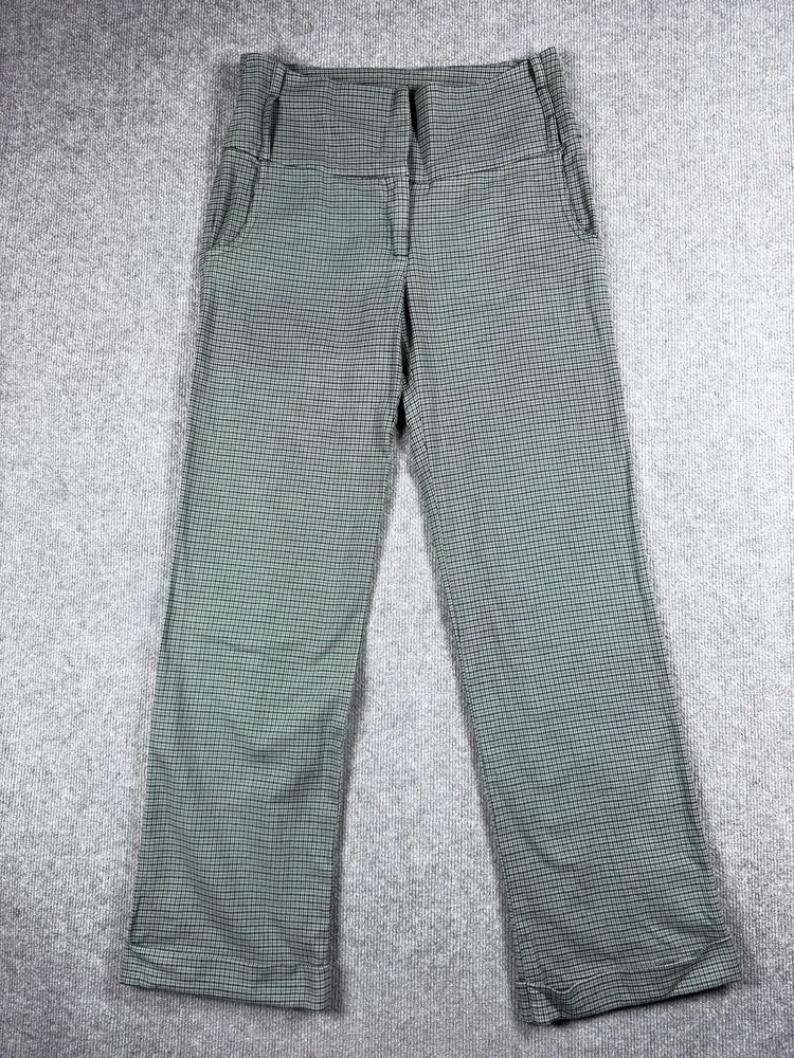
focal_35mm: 24
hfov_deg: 56.8
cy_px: 529
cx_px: 397
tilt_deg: -55.7
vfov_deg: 71.6
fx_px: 734
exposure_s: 1/191
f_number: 1.78
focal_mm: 6.76
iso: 80
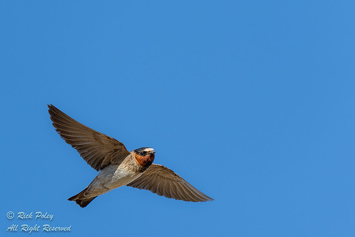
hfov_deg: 2.6
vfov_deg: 1.7
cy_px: 73
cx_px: 205
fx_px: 7882
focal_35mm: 799
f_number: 7.1
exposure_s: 1/3200
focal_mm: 553
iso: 2000
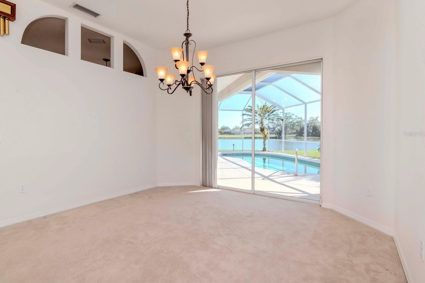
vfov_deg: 68.7
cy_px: 134
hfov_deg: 91.5
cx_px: 203
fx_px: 207
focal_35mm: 18
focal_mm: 11
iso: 640
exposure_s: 1/200
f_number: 13
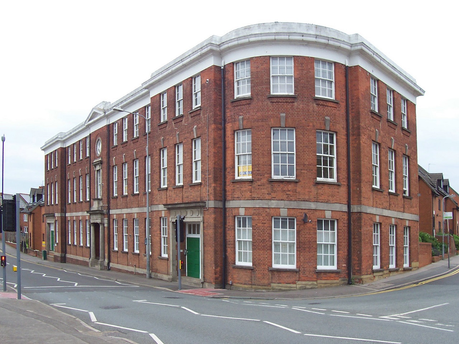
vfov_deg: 38.7
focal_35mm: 37
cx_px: 230
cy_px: 172
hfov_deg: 50.1
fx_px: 491
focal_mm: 5.6
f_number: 2.8
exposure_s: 1/180
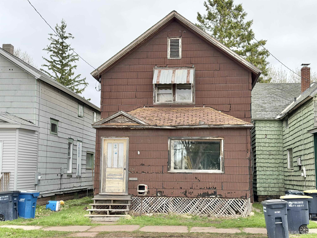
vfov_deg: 30.3
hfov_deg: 39.7
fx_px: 440
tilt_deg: +7.4
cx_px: 158
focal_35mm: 48
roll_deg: -0.1
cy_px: 119
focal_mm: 6.76
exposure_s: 1/561
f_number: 1.78
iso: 100
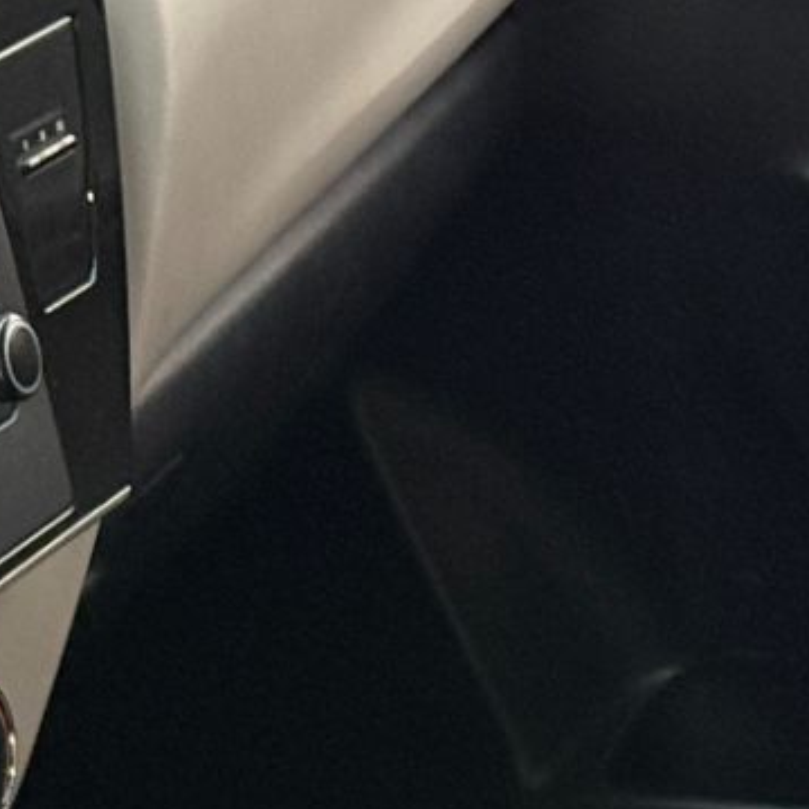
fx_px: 5976
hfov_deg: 7.7
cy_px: 1038
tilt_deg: -23.9
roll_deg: -0.3
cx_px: 542
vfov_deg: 7.7
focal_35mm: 226
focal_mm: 6.76
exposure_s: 1/40
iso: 500
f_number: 1.78
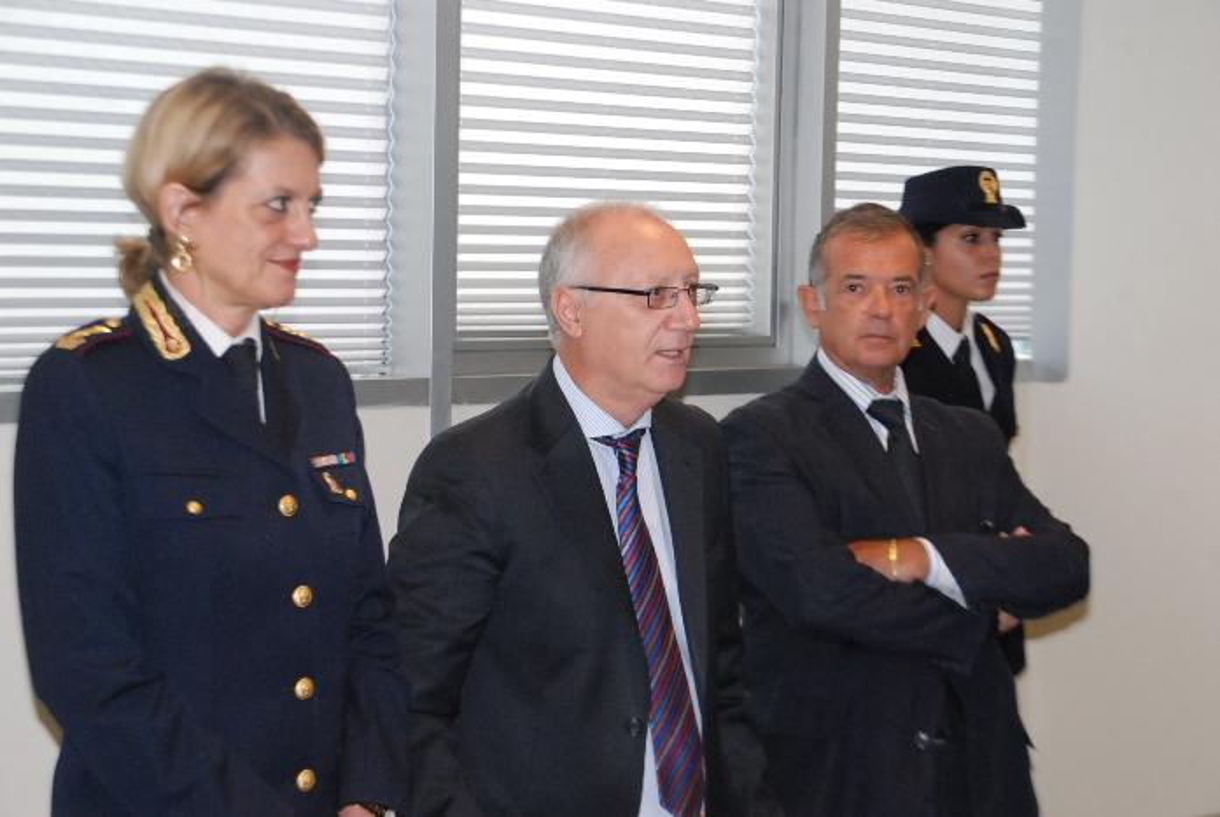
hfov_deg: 29.2
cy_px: 408
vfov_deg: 19.8
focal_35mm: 69
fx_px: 2342
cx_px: 610
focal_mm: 46
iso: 1600
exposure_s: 1/200
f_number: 8
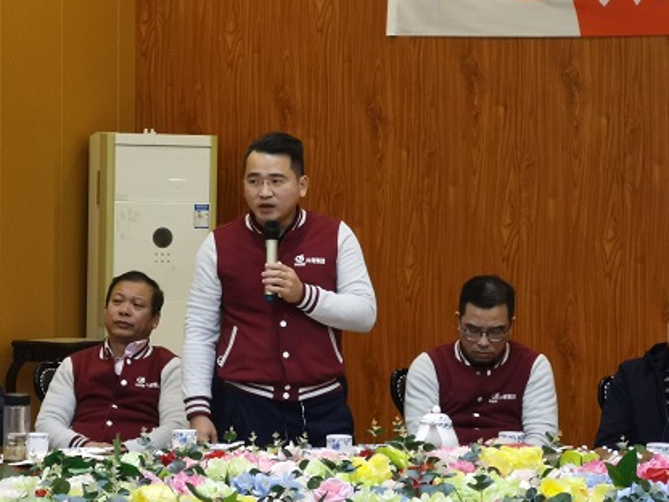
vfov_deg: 11.9
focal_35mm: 125
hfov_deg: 15.8
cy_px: 263
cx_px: 269
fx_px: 2416
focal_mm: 7.48
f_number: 2.4
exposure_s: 1/33.3
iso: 320
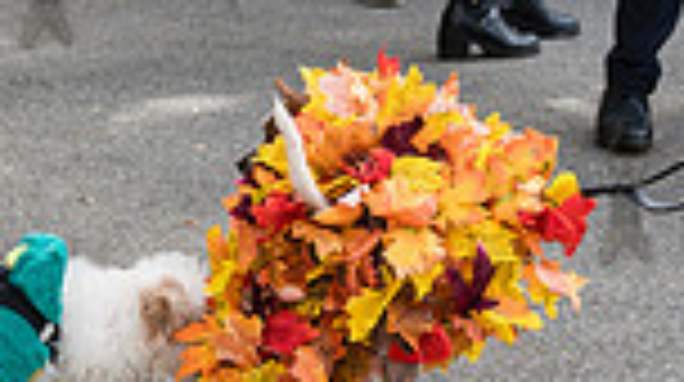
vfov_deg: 8.2
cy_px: -247
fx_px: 2608
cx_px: 621
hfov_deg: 14.8
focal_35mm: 144
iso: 1000
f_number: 4
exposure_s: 1/1600
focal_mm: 36
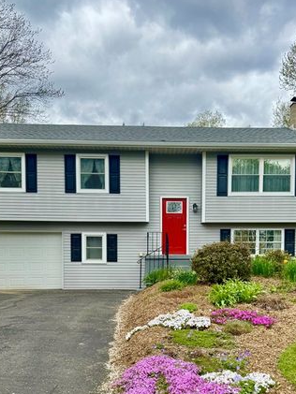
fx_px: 433
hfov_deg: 37.7
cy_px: 277
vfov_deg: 47.8
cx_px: 161
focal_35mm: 38
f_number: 1.78
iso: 80
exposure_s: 1/3597
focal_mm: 6.76
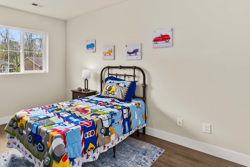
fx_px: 153
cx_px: 76
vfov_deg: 56.7
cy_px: 66
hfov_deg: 75.2
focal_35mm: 22
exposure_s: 1/15
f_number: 7.1
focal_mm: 14
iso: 1000
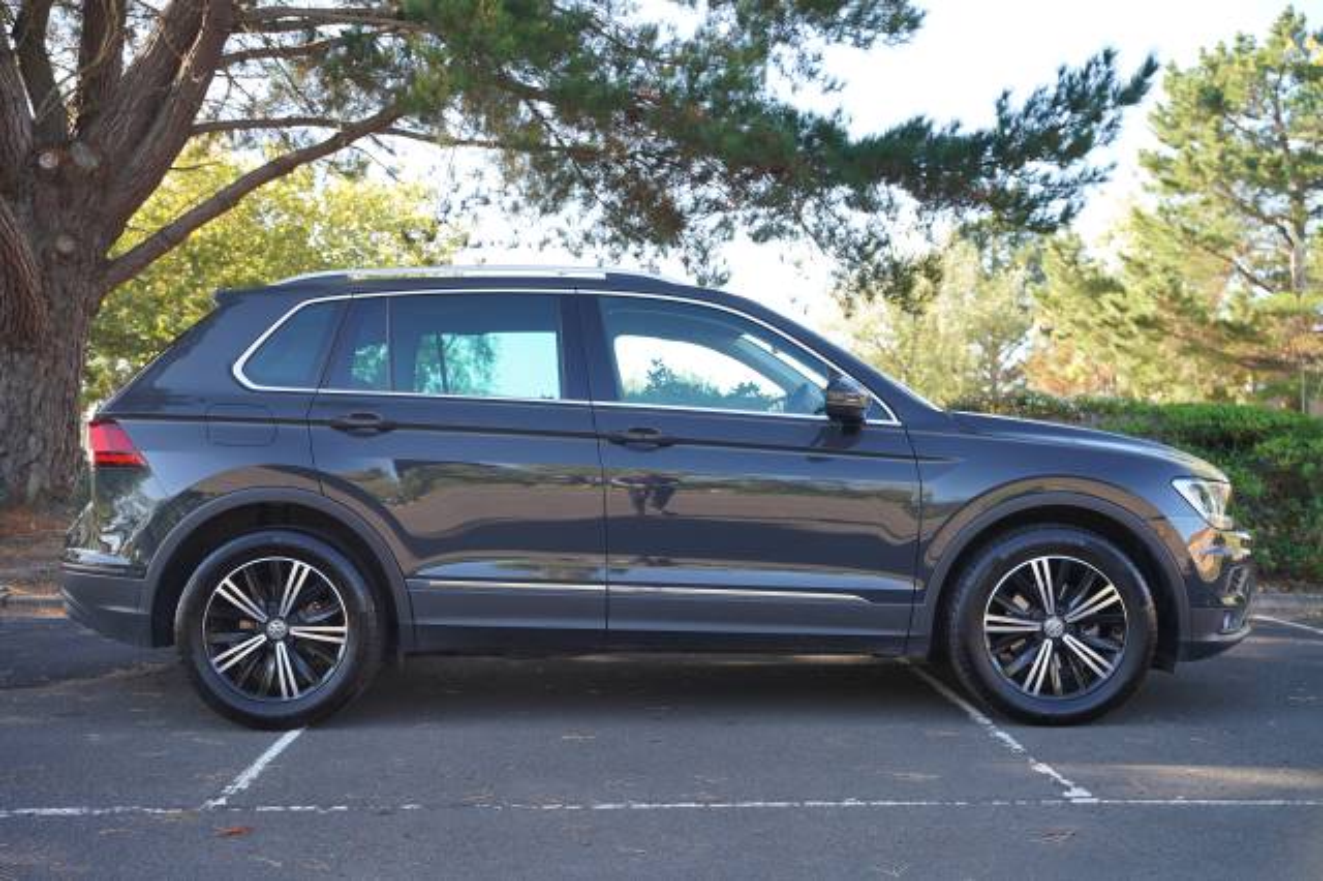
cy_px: 440
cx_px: 662
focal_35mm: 40
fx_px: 1484
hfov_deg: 48.1
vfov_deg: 33.1
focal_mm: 40.4
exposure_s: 1/60
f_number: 4
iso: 160
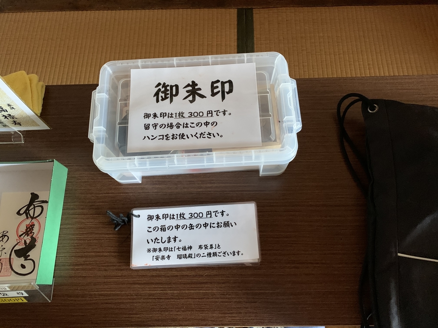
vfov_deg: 53.1
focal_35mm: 26
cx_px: 219
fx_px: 329
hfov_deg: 67.3
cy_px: 164
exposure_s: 1/30
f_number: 1.8
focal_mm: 4.25
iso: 400
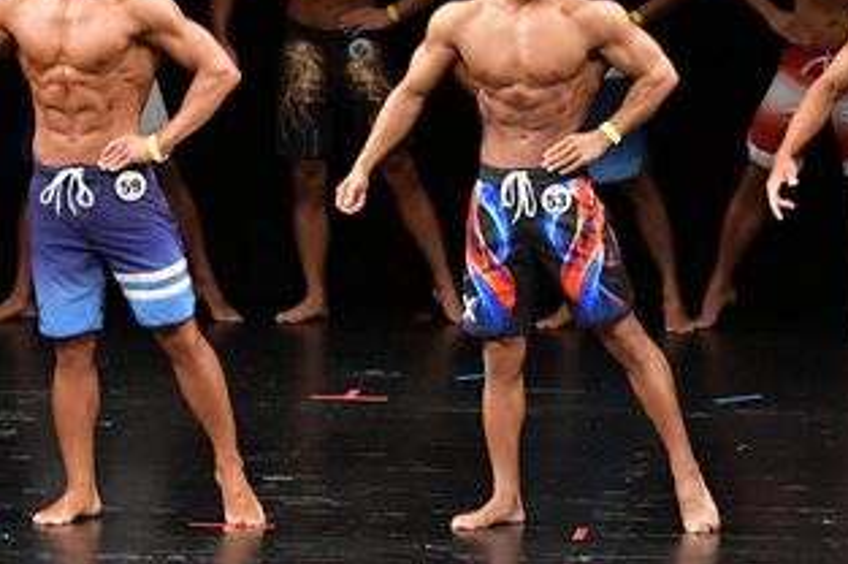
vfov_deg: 3.7
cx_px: 440
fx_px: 8753
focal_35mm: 372
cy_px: 312
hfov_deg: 5.5
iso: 3200
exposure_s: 1/400
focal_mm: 100
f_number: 5.6
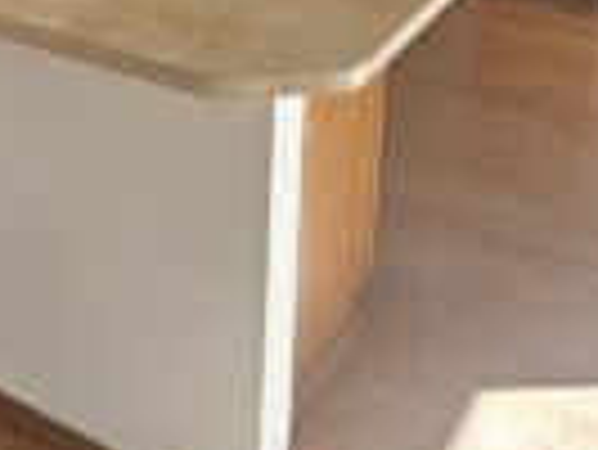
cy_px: -176
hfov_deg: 25.2
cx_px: -130
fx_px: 1193
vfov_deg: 19.3
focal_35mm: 69
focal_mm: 6.3
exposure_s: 1/120
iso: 50
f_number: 1.7
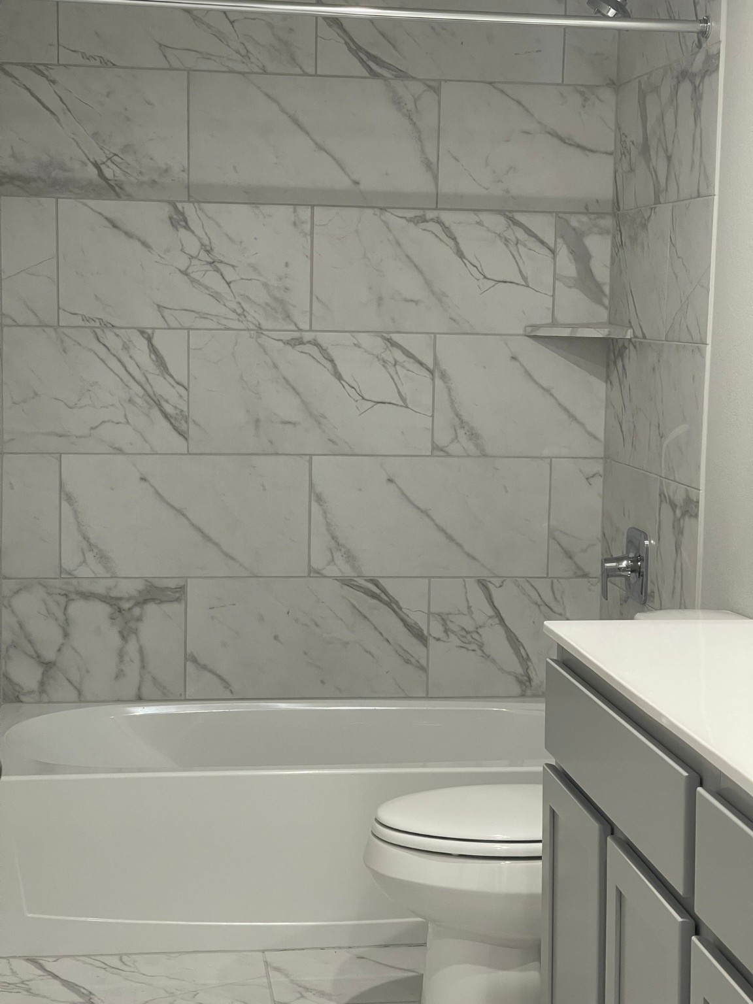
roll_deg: -1.7
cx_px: 376
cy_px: 502
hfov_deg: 22.9
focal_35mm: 64
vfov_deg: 30.3
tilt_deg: -5.9
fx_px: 1856
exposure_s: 1/60
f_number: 2.2
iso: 125
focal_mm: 7.5
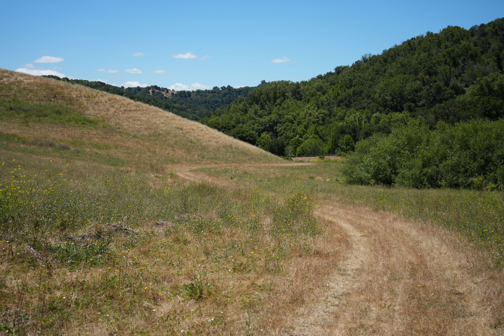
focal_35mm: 50
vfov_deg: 27.0
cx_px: 252
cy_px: 168
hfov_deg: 39.6
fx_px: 700
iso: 200
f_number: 4.5
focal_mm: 50
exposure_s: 1/1600
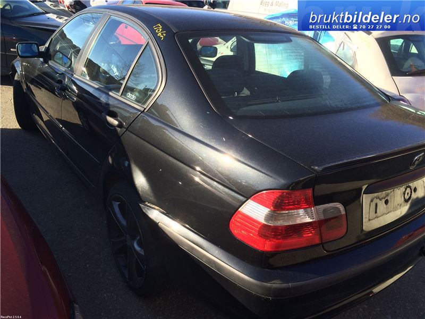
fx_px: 356
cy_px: 160
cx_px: 212
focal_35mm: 29
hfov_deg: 61.7
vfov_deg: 48.2
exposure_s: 1/720
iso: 32
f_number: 2.2
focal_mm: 4.15
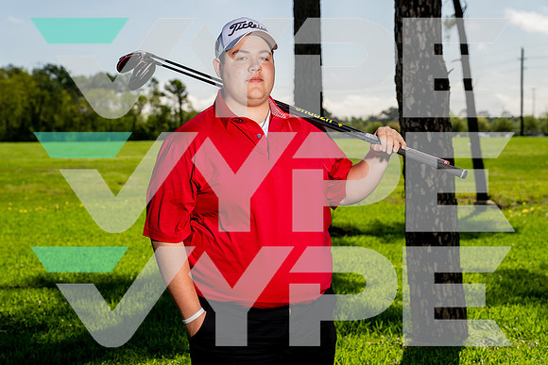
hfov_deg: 26.1
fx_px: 1181
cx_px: 270
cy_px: 181
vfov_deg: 17.6
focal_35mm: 78
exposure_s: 1/1250
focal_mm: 70
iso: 100
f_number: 5.6
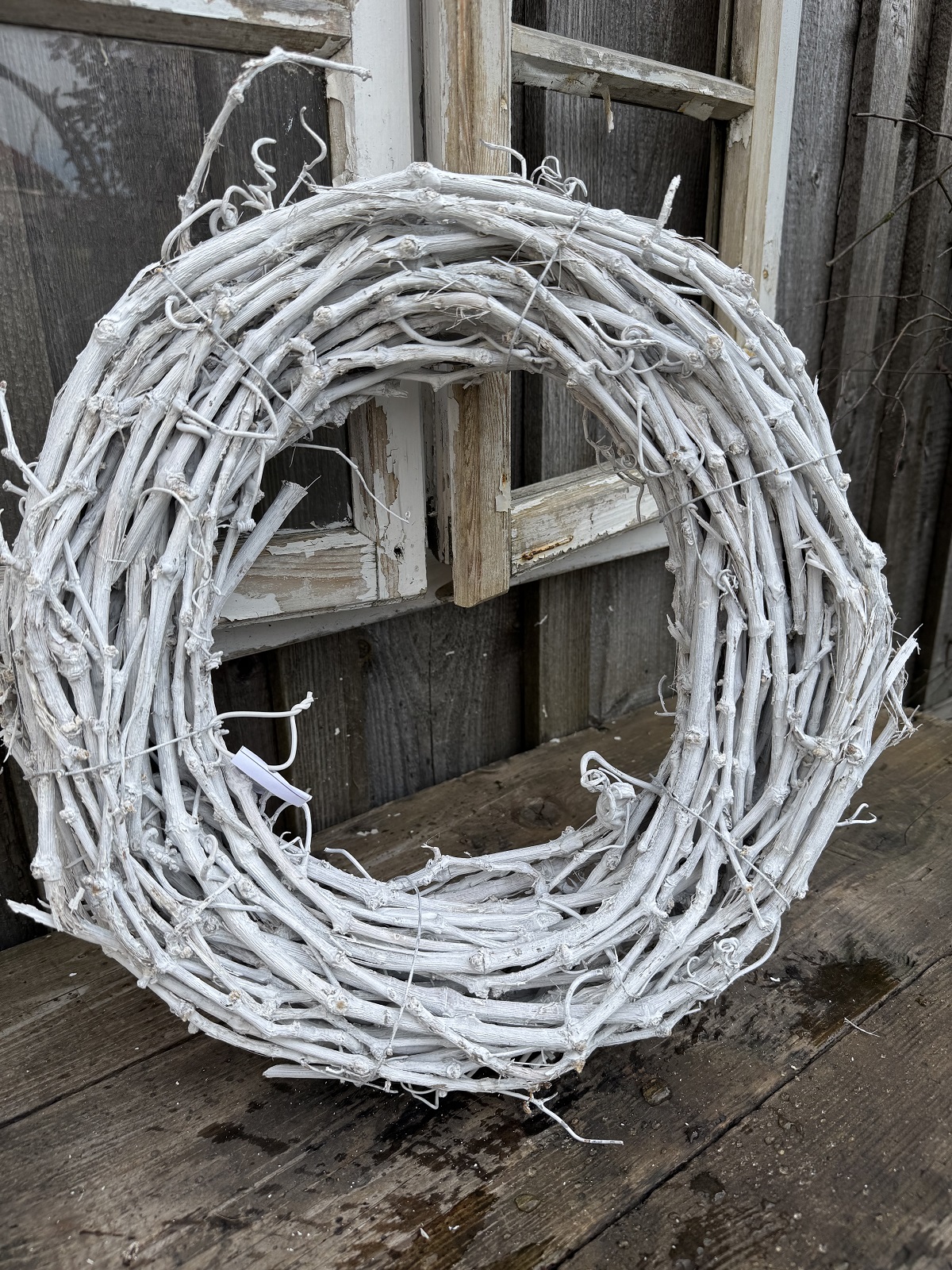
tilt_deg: -21.0
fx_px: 880
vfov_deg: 71.6
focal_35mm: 24
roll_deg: +0.4
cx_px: 476
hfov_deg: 56.8
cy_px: 635
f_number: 1.78
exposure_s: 1/1395
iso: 80
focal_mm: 6.76
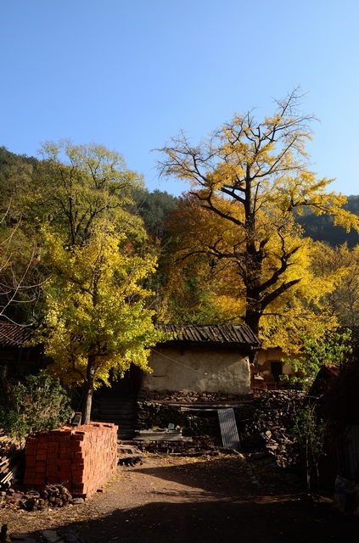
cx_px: 180
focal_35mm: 30
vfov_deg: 62.1
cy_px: 272
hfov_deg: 43.4
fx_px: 451
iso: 400
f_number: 9
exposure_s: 1/320
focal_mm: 20
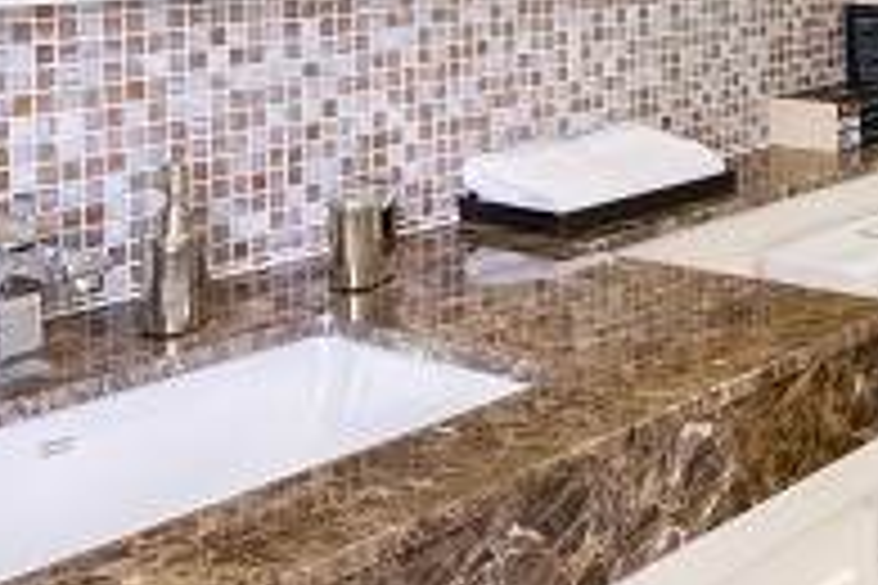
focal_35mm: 59
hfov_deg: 31.4
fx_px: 1439
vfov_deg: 21.4
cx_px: 878
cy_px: -117
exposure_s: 1/4
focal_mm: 16
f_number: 14
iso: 1600
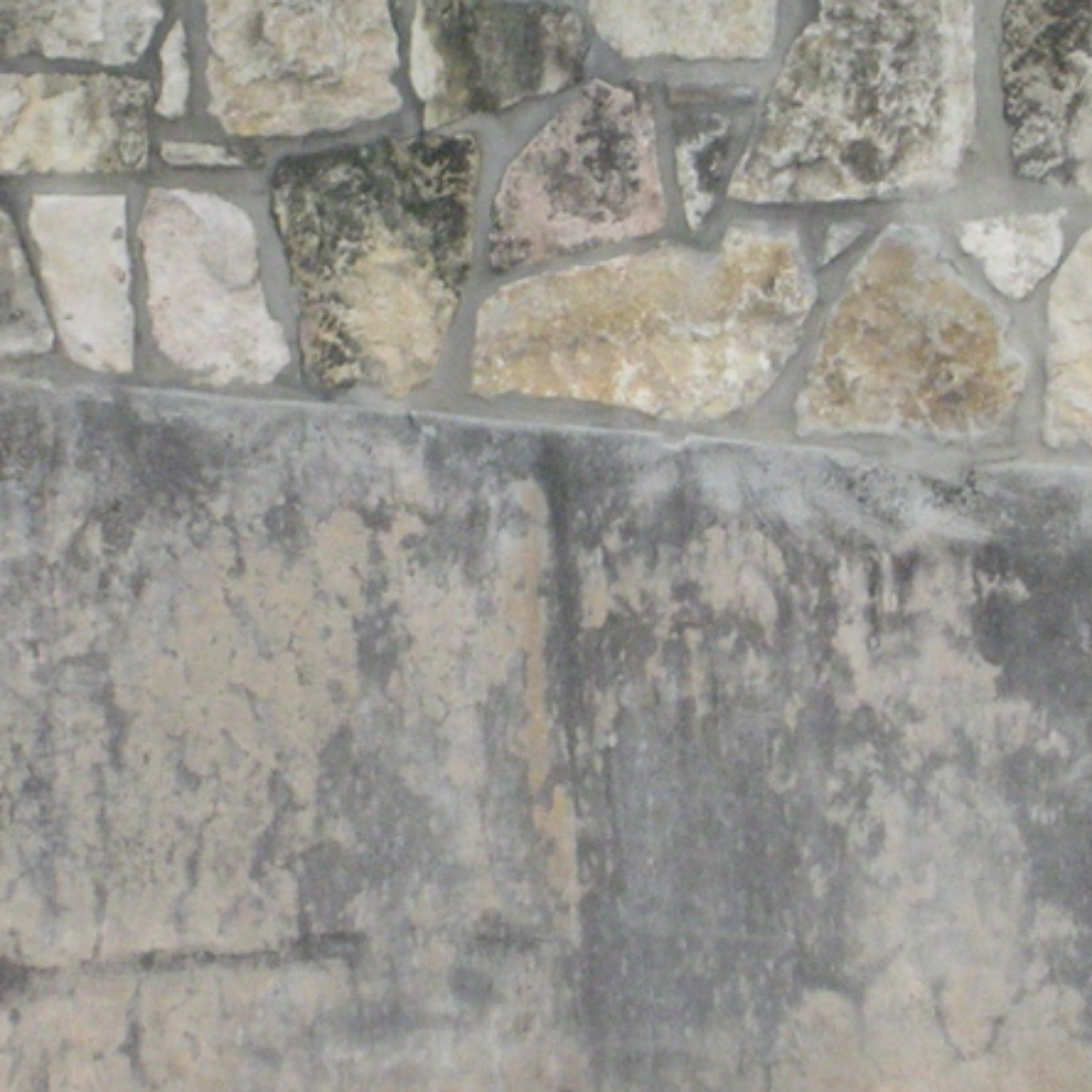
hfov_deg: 7.2
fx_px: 8708
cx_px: 467
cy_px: 295
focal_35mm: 244
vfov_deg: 7.2
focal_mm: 17.4
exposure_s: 1/25.5
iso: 200
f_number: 4.9
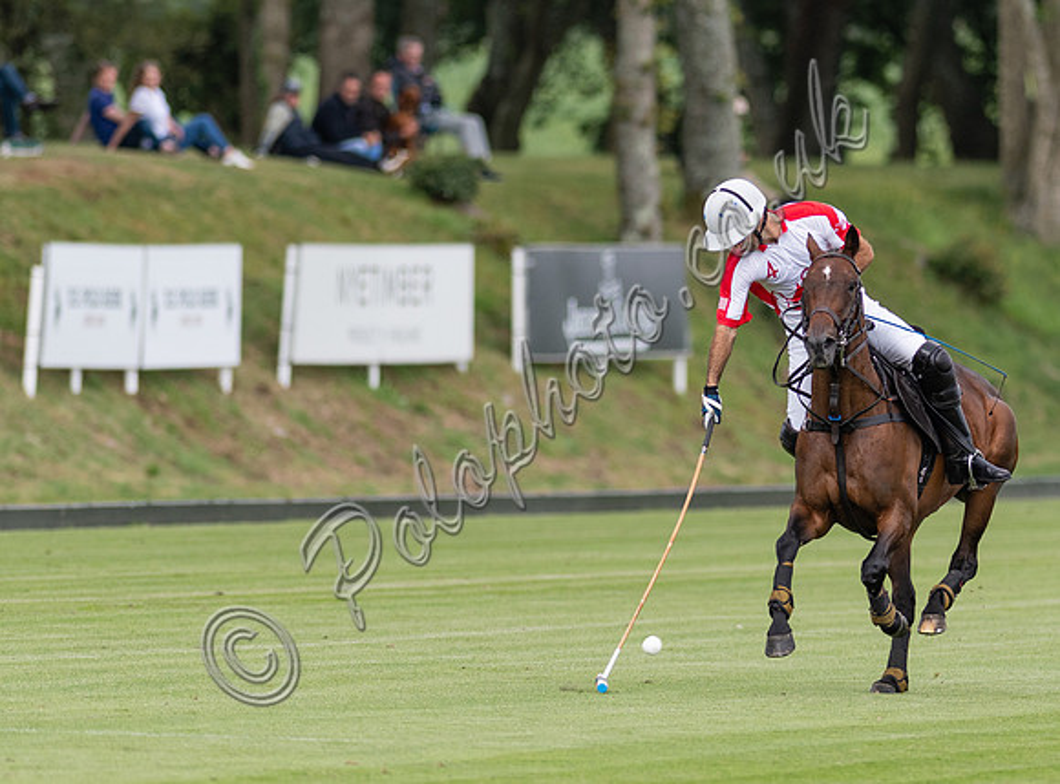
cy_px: 372
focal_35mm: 696
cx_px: 825
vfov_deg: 2.1
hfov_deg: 2.9
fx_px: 21200
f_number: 2.8
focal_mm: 300
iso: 250
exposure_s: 1/2000
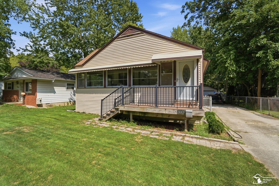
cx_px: 140
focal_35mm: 15
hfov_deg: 100.4
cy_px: 93
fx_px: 116
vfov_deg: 77.2
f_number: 4.5
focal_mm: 10
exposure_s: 1/4000
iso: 100
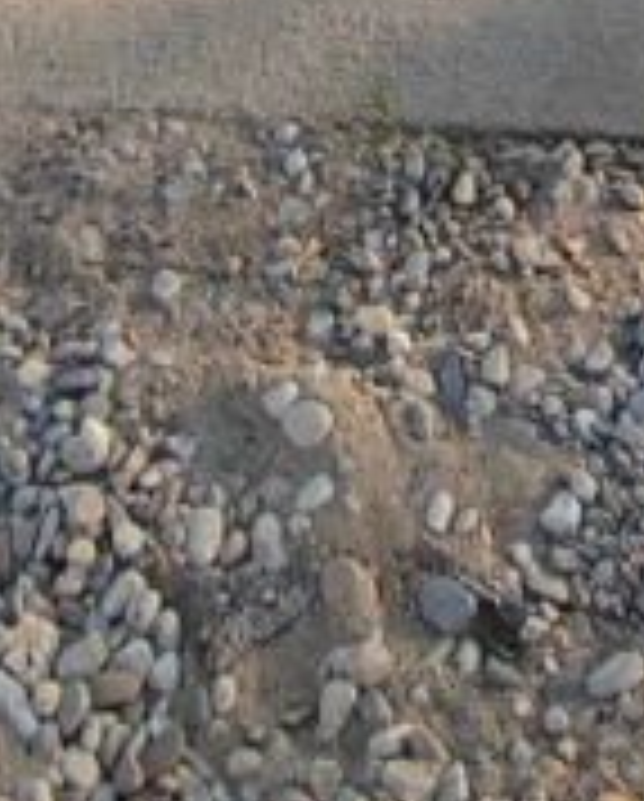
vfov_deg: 16.6
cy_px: -968
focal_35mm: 70
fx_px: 1663
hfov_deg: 21.9
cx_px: 333
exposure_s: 1/586
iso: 50
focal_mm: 2.13
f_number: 2.4
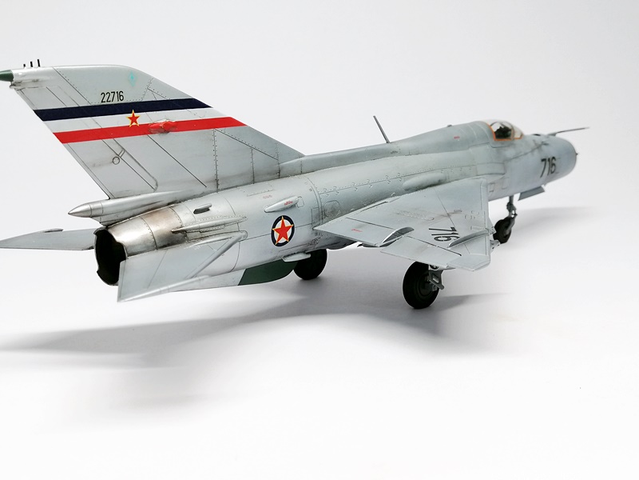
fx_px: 775
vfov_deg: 34.3
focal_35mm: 42
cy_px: 240
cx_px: 320
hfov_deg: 44.8
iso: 80
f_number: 1.8
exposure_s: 1/50
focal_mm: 3.95
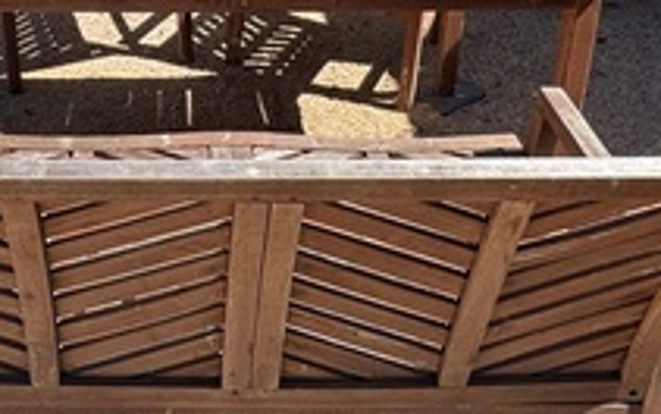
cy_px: -116
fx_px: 847
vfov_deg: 24.2
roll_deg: +0.0
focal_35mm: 47
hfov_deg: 41.7
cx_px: 190
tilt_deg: -19.2
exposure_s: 1/956
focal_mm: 2.22
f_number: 2.2
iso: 50
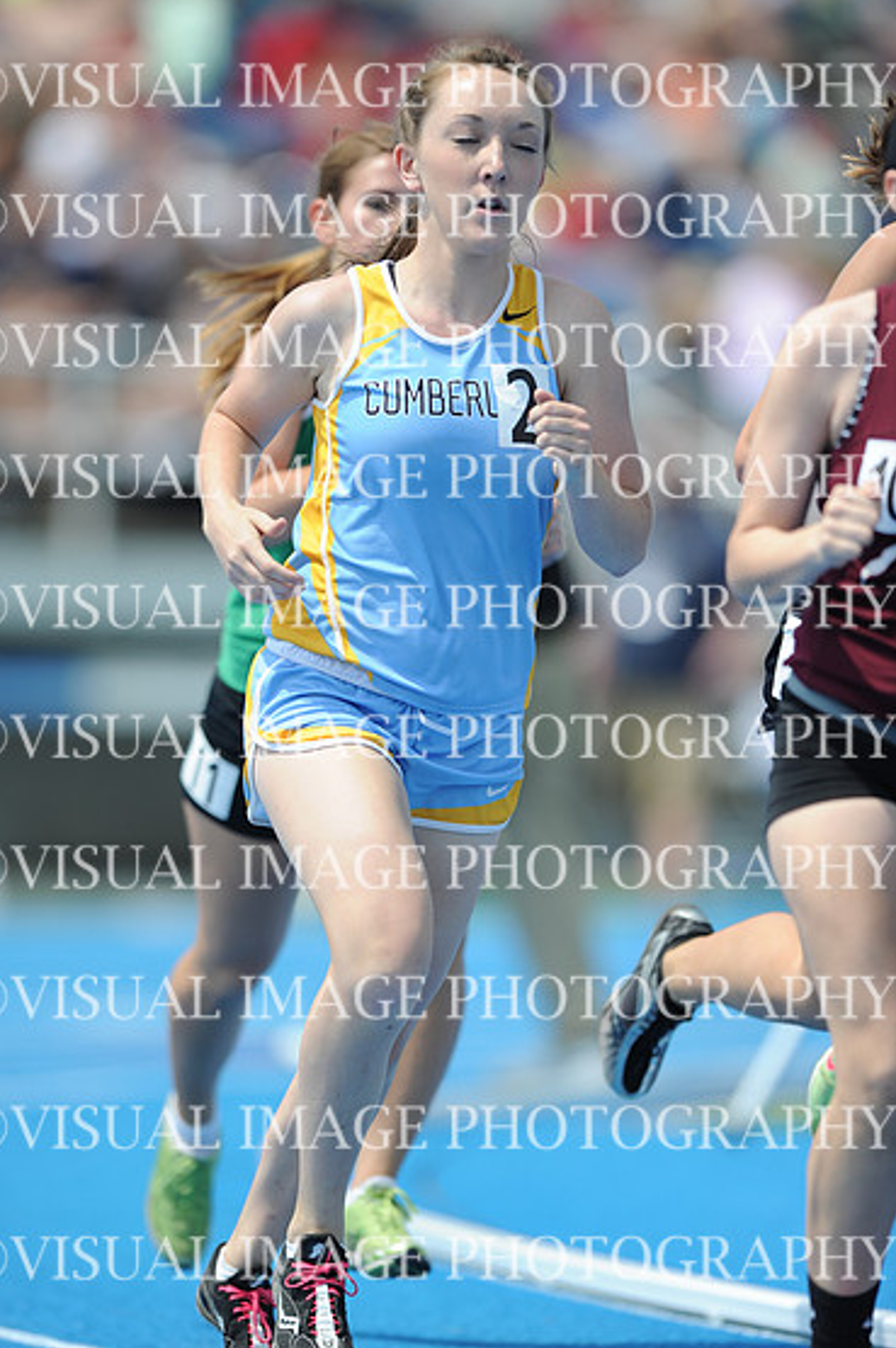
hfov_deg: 3.3
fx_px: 15633
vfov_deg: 4.9
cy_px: 670
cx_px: 430
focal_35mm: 418
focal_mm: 400
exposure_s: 1/2500
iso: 200
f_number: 3.5
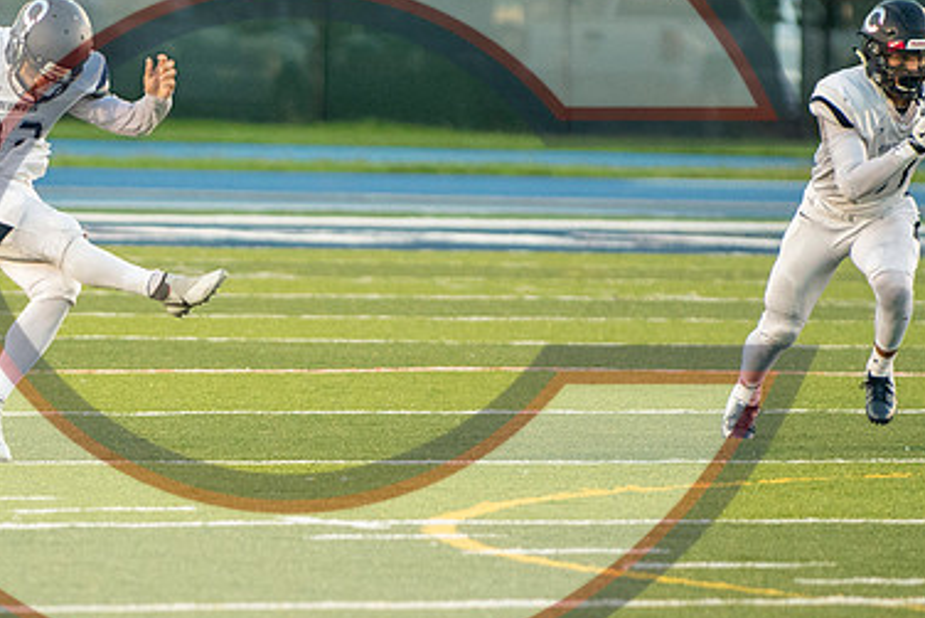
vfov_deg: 2.4
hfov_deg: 3.6
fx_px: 14522
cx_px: 120
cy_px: 351
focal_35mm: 565
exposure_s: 1/1600
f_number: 2.8
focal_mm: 200
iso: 3600
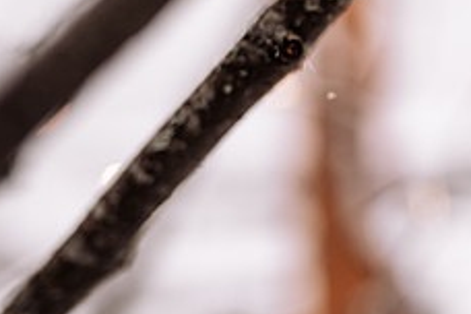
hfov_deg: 21.4
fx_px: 1164
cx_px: 556
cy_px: 42
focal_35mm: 89
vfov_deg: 15.2
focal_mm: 35
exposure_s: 1/640
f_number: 2.2
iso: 160
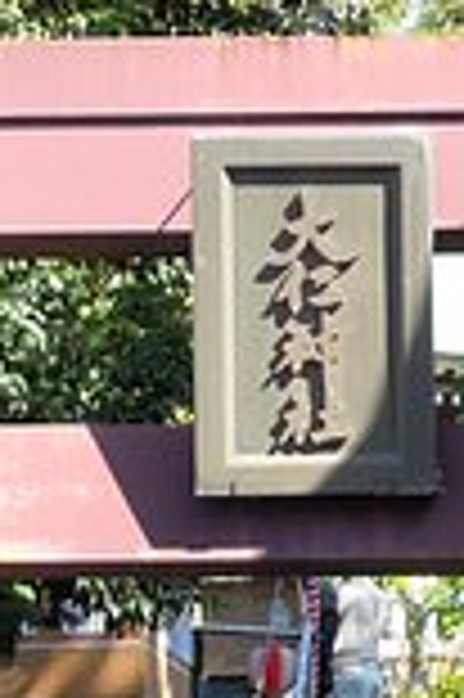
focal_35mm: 344
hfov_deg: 4.0
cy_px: 712
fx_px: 6665
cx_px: 194
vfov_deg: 6.0
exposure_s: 1/160
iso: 160
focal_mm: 17.9
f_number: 4.9
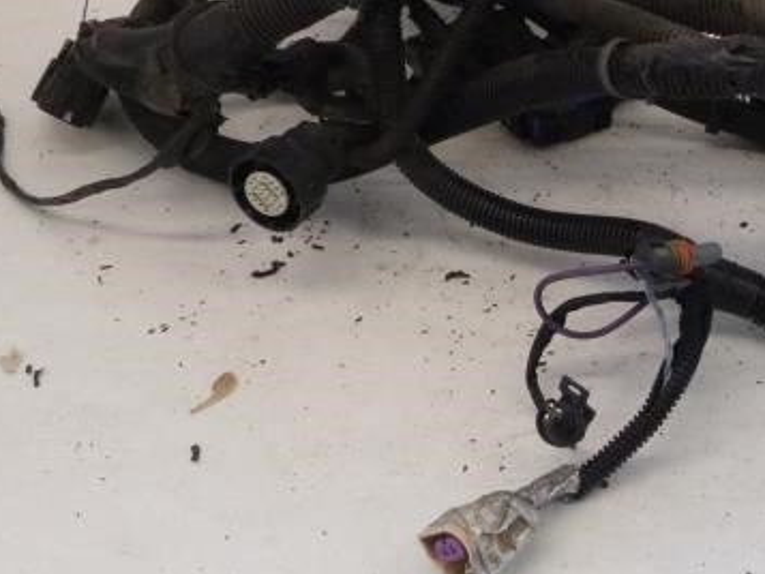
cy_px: 158
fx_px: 1238
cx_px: 534
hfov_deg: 33.9
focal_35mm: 56
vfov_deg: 25.9
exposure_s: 1/60
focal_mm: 4.5
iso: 400
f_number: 3.9
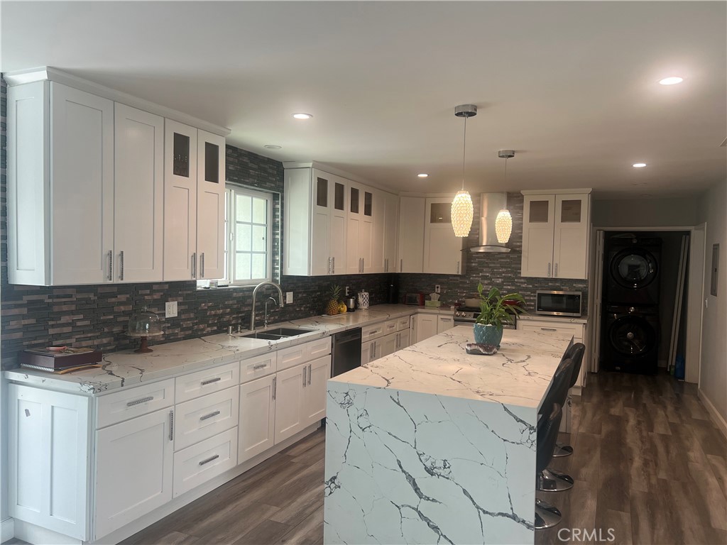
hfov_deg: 67.3
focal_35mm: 26
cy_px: 272
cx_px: 364
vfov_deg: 53.1
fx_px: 546
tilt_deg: -2.1
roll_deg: -1.3
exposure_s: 1/120
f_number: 1.5
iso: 80
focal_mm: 5.7
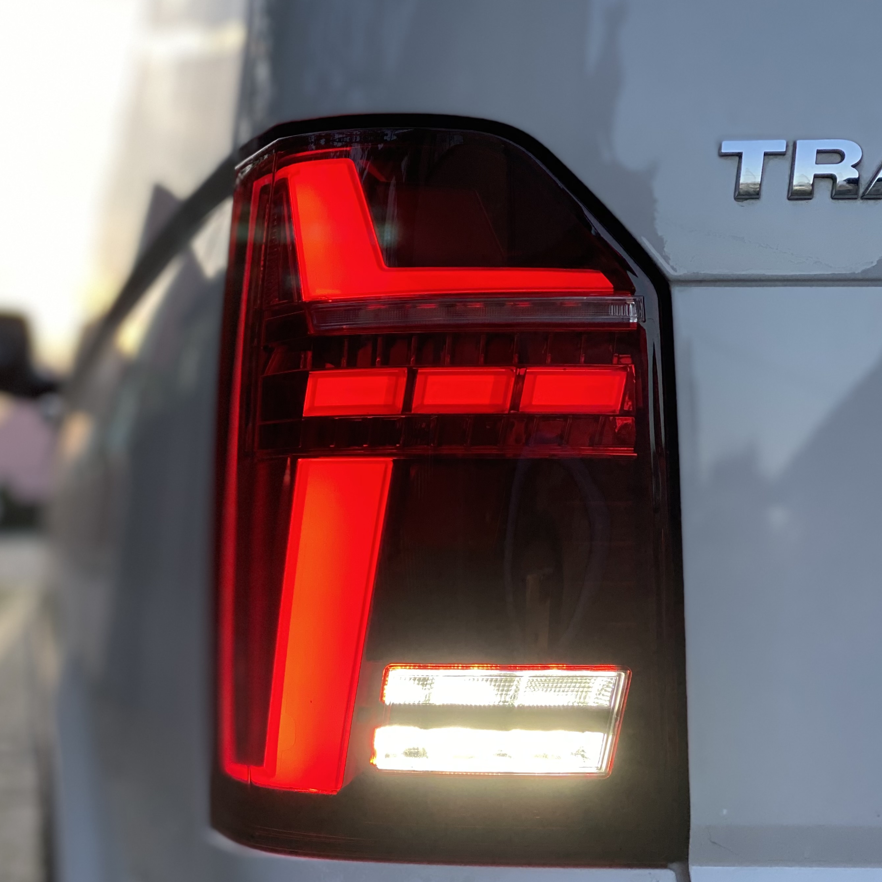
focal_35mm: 68
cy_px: 486
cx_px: 411
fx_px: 1960
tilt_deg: +1.3
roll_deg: +2.2
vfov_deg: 25.3
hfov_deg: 25.4
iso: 80
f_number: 2
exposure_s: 1/122
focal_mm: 6
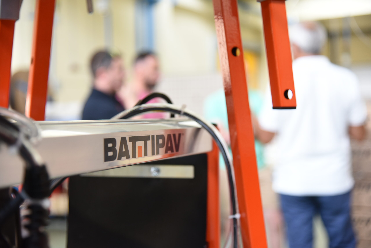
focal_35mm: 66
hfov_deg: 30.5
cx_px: 186
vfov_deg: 20.6
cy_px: 124
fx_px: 680
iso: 1000
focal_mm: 66
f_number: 4
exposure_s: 1/125
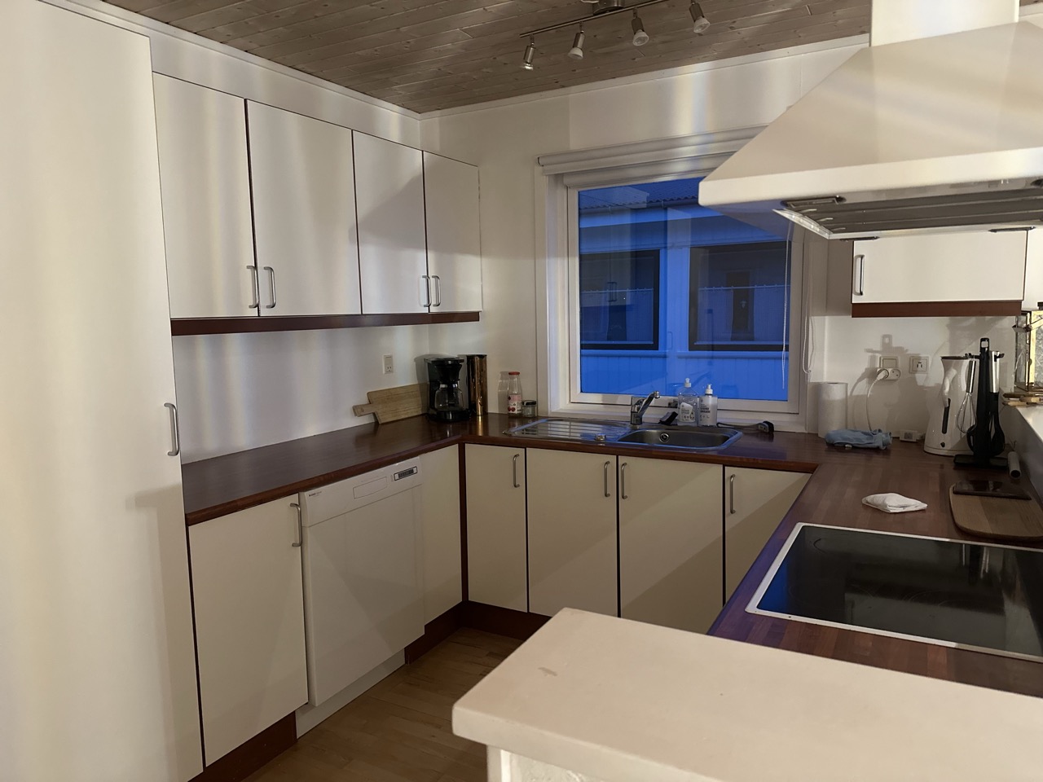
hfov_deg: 71.6
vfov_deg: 56.8
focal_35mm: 24
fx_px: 723
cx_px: 522
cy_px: 391
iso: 800
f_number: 1.78
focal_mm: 6.86
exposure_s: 1/33
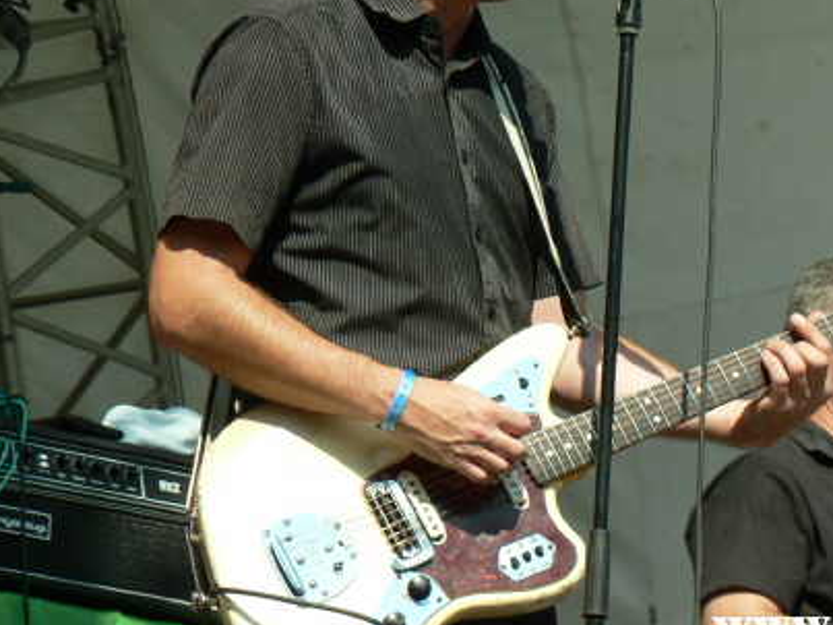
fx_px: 6736
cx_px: 604
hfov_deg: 7.1
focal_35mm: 280
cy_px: 201
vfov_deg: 5.3
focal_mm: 32.3
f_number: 4
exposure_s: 1/320
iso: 64
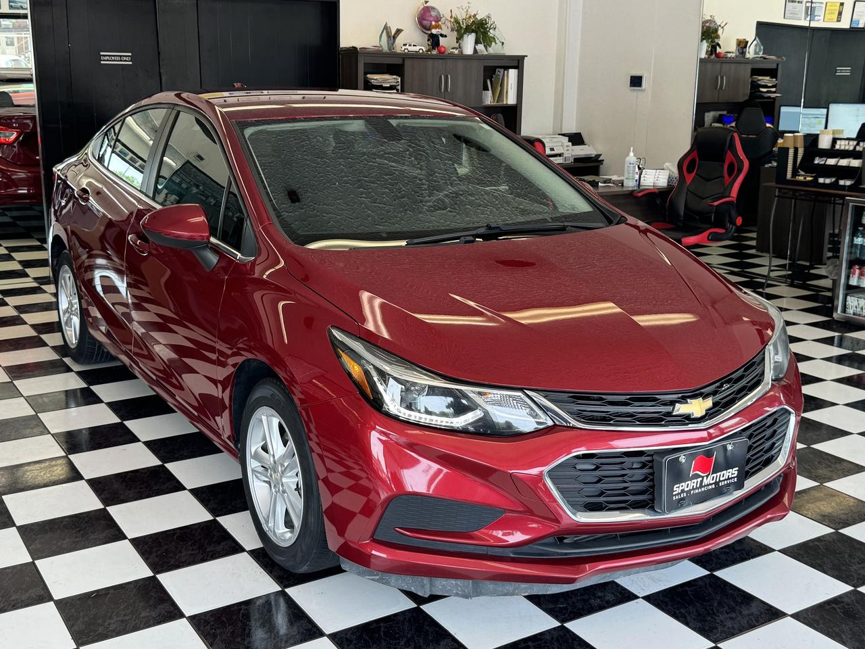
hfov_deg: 46.8
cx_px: 432
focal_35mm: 40
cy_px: 324
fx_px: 1000
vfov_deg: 36.0
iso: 64
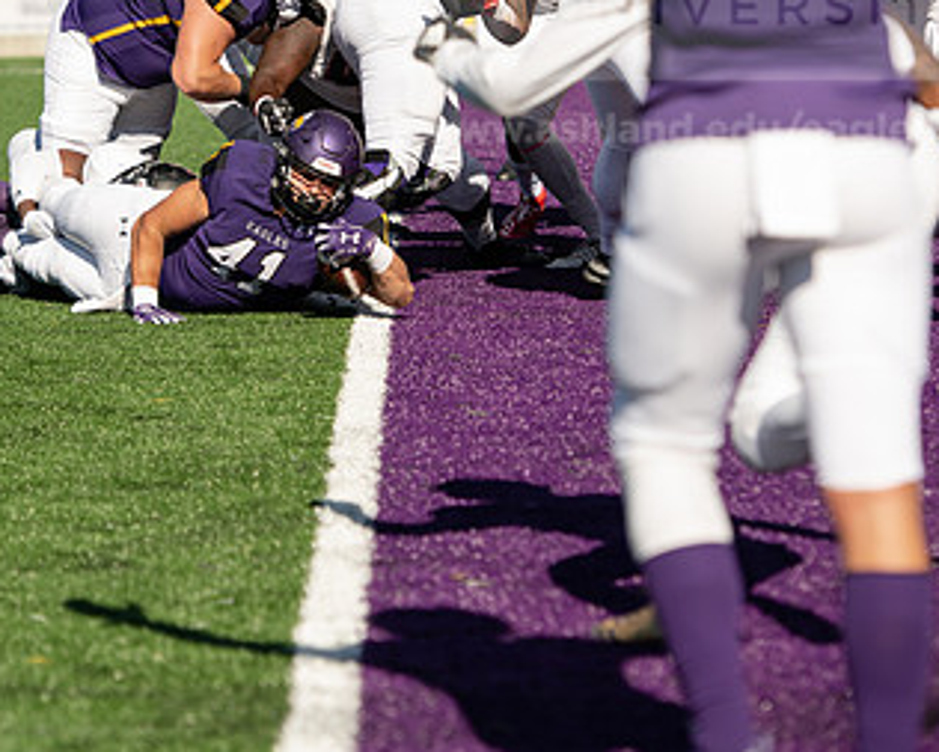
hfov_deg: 9.2
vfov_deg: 7.4
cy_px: 192
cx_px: 288
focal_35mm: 210
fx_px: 5838
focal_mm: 122
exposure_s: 1/2000
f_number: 3.5
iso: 160
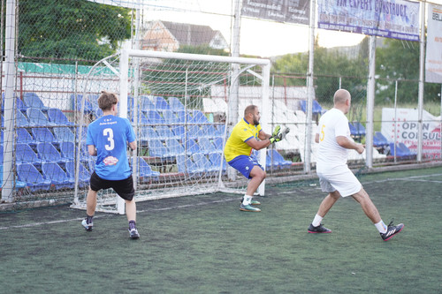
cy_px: 147
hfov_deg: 23.9
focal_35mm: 85
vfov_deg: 16.1
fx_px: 1043
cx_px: 221
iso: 2000
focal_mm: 85
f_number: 1.8
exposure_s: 1/1600
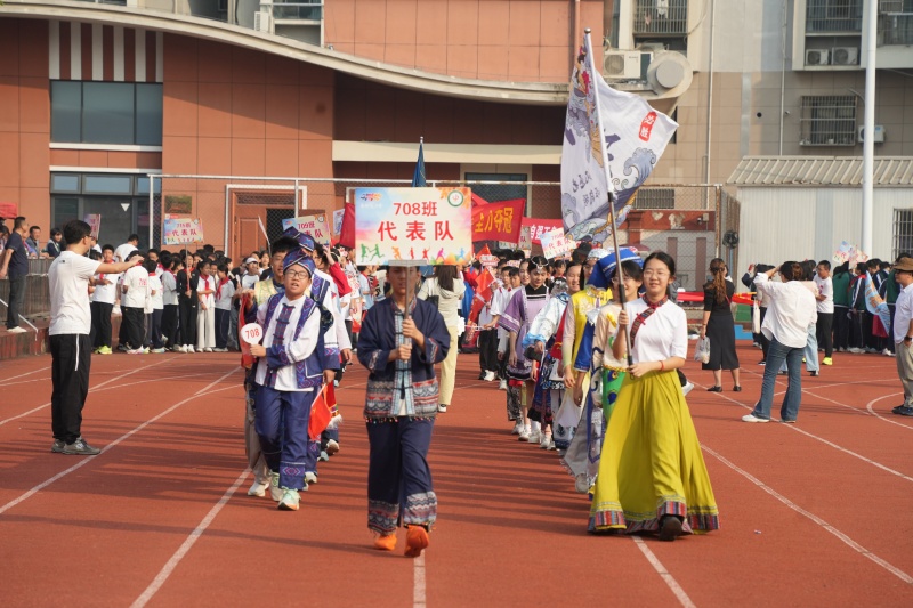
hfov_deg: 14.1
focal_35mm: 146
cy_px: 304
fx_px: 3702
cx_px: 456
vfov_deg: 9.4
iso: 800
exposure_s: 1/1600
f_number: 7.1
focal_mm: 146
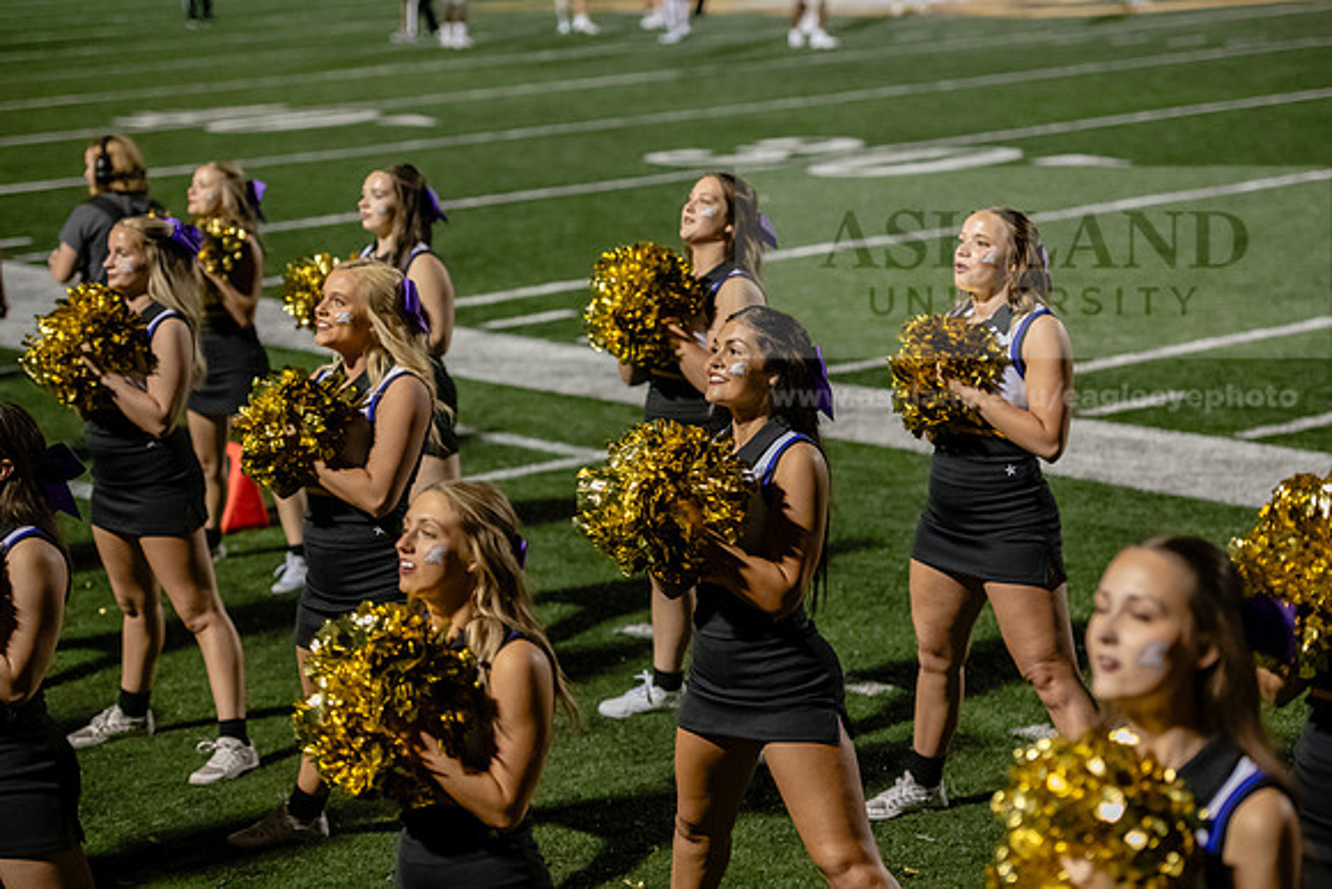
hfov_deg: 22.1
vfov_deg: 14.9
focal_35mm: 92
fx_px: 3405
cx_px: 666
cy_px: 444
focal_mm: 92
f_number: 3.2
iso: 4000
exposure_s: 1/500
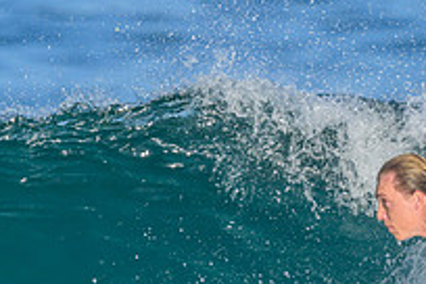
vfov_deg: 0.5
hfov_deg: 0.8
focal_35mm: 2739
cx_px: 374
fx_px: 32409
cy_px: 270
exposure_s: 1/2000
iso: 280
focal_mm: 800
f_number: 6.3
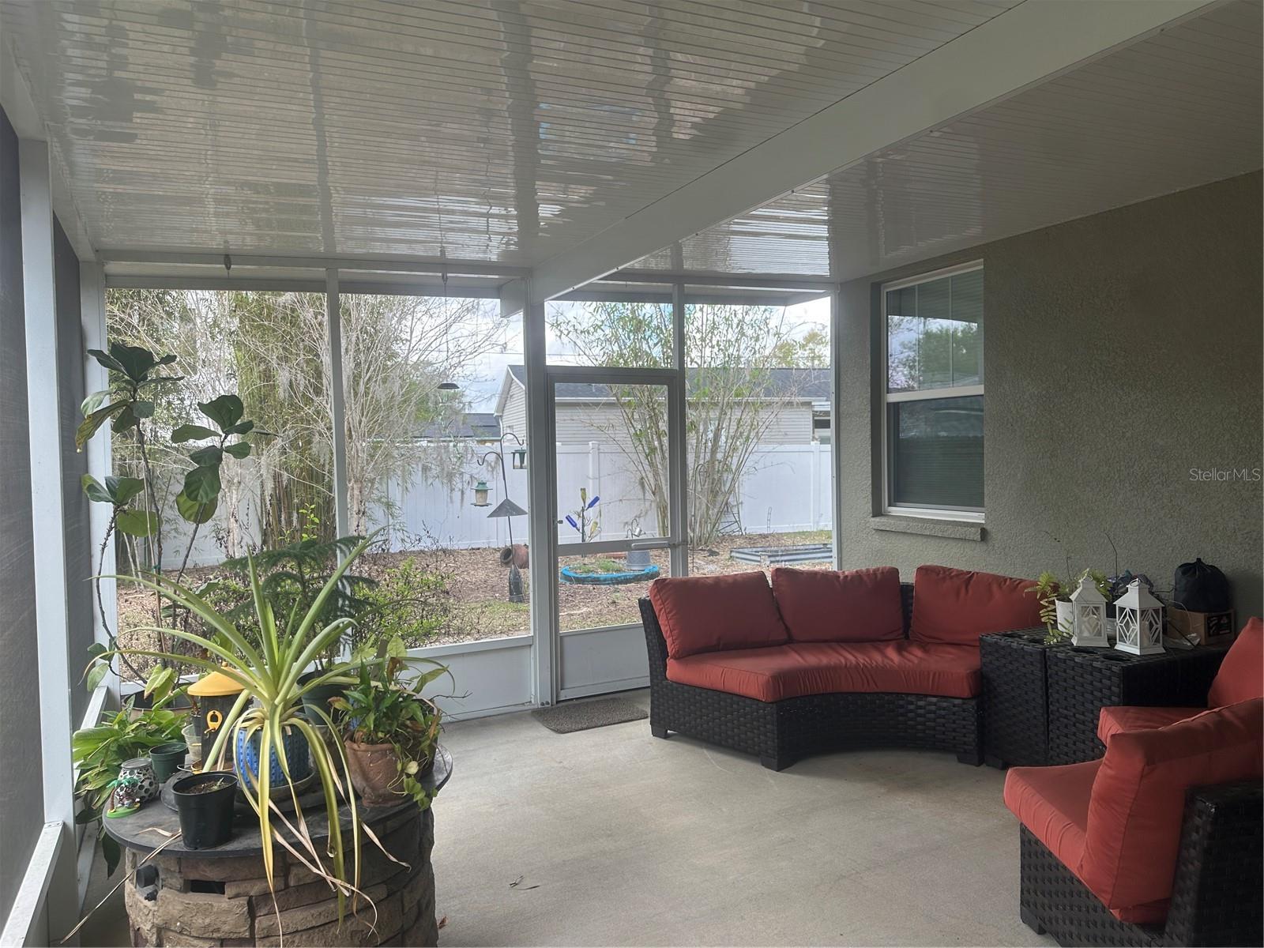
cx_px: 632
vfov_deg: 56.8
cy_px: 474
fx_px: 876
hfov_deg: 71.6
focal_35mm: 24
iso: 80
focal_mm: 6.86
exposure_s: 1/426
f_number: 1.78
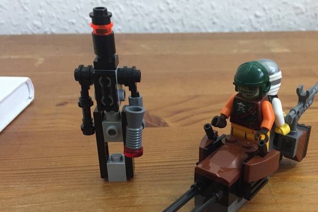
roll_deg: -0.7
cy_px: 142
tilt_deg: -29.6
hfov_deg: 50.3
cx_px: 194
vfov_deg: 34.7
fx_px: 336
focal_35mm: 38
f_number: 2.2
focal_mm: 4.15
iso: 250
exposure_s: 1/33
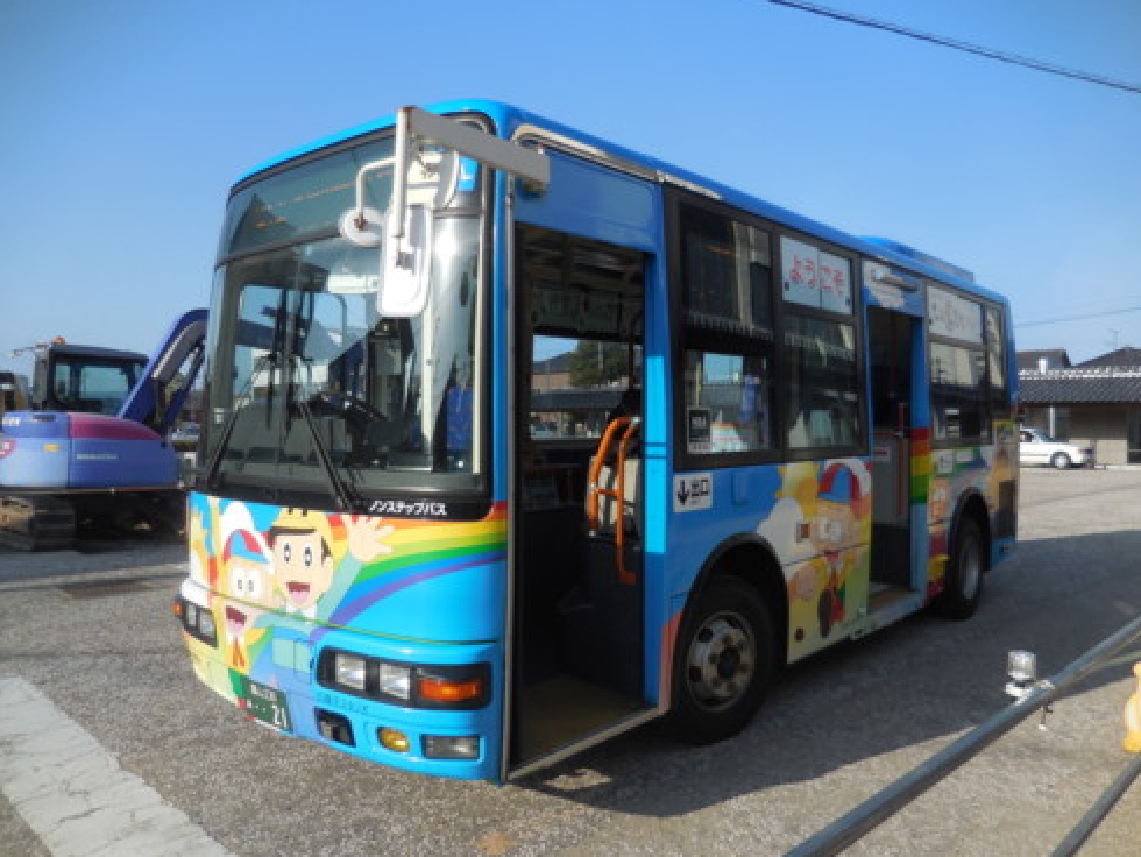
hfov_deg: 67.3
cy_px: 420
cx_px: 587
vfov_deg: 53.1
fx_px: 857
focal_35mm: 26
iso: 125
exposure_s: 1/1250
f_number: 3.3
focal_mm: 4.5
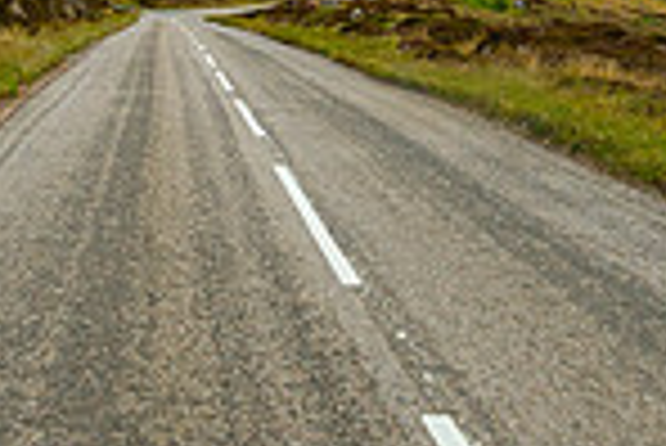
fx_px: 1741
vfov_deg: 14.2
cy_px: -65
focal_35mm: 94
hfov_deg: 21.6
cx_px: 292
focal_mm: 8.8
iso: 125
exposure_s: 1/250
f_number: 7.1
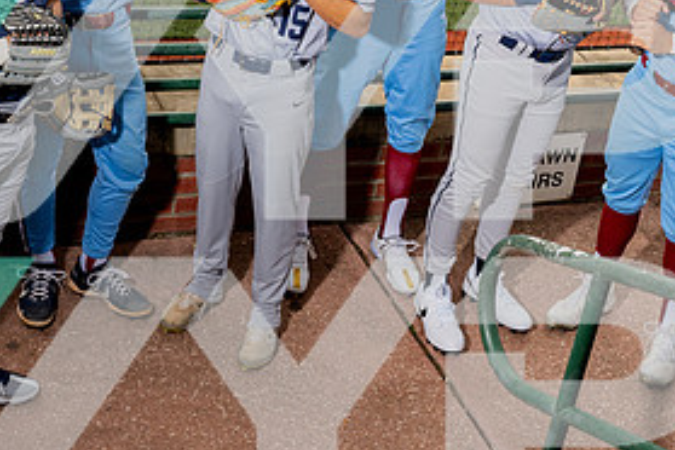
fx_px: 1481
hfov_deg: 25.6
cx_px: 406
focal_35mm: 79
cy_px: 93
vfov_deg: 17.1
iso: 400
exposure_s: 1/250
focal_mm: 38
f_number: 8
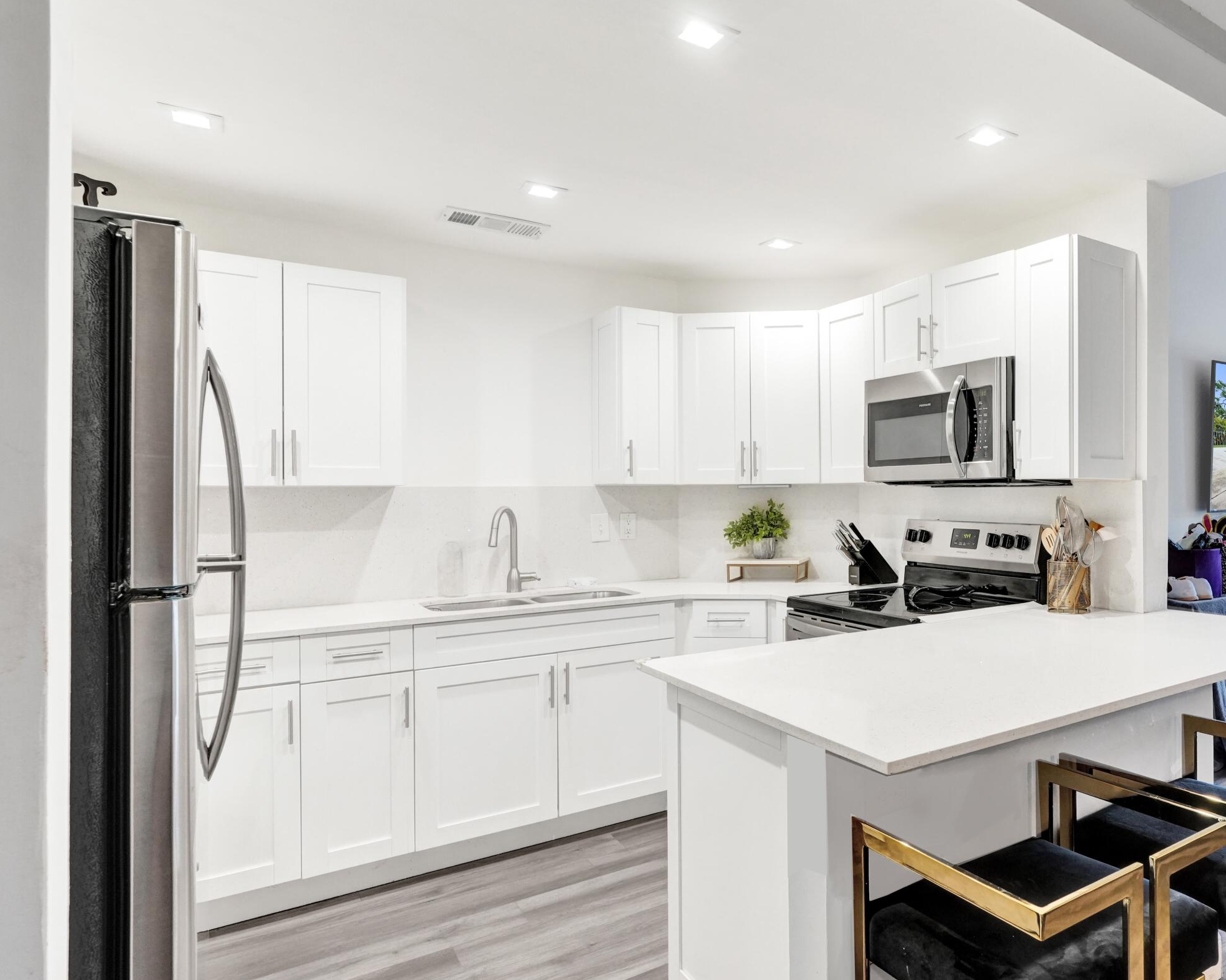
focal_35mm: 23
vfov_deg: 60.9
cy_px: 491
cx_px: 926
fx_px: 835
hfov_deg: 67.7
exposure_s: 1/40
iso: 1600
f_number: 8
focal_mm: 16
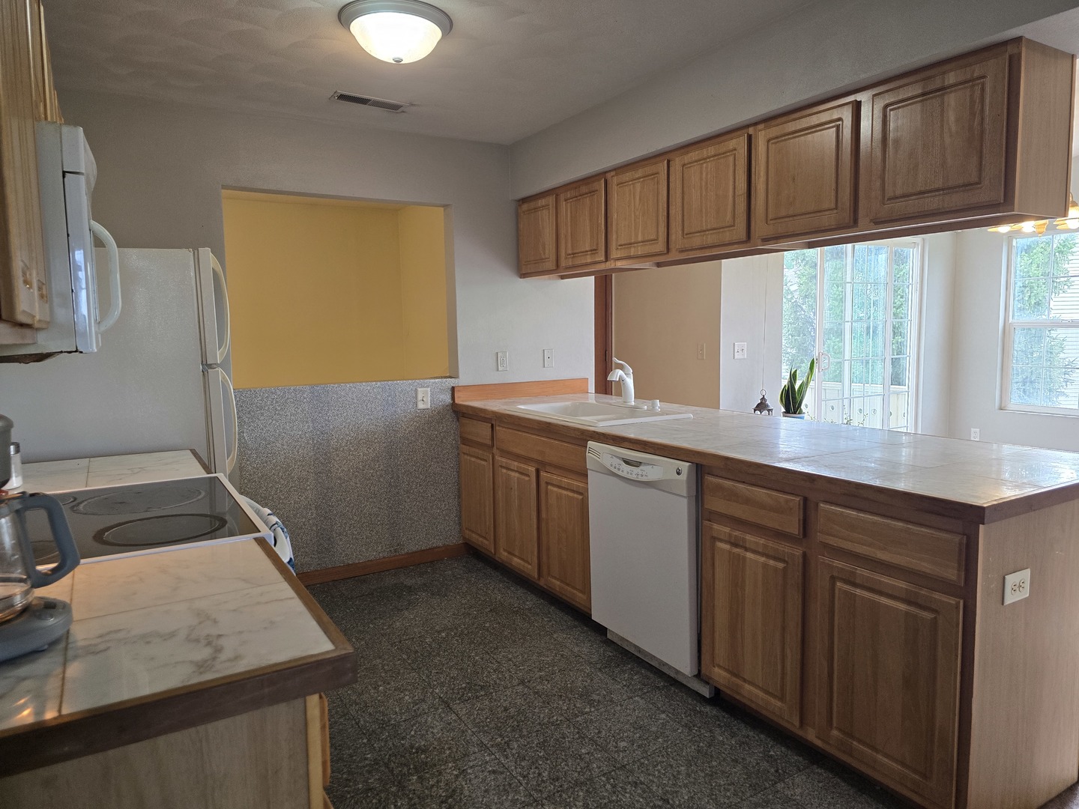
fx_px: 717
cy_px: 404
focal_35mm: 23
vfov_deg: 58.9
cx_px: 540
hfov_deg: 73.9
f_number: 1.7
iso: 250
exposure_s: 1/120
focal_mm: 6.3
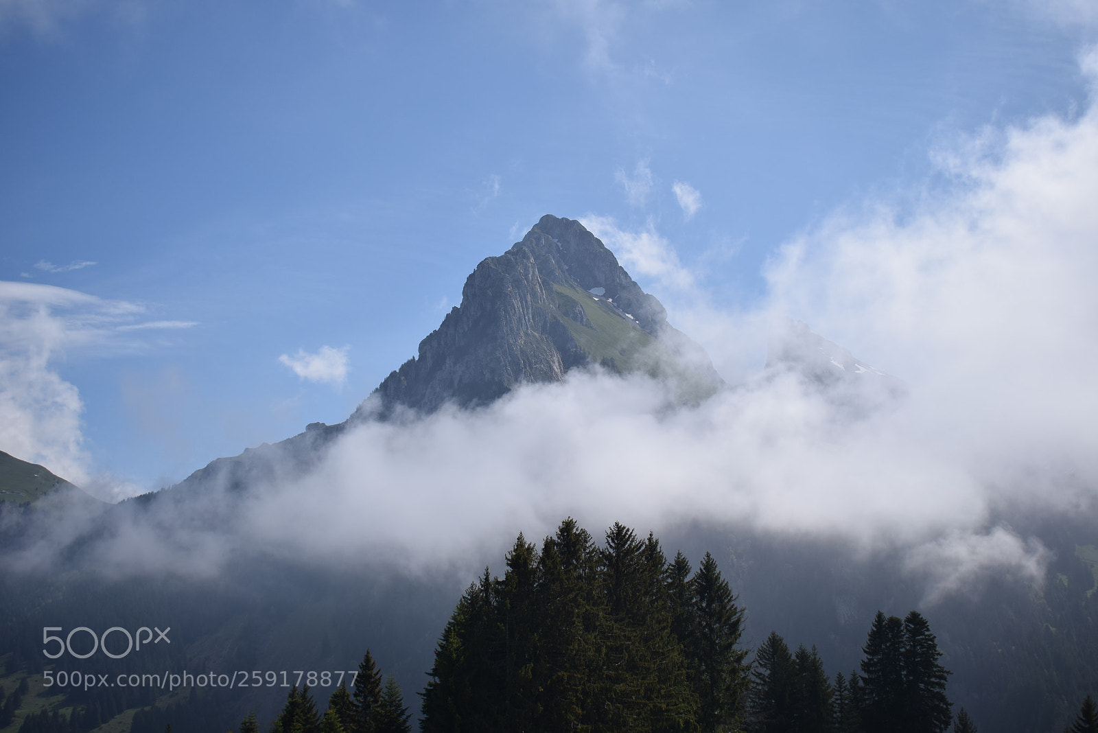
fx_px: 1464
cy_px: 366
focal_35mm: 48
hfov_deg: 41.1
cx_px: 549
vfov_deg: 28.1
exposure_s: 1/1000
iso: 100
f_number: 5
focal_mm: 32
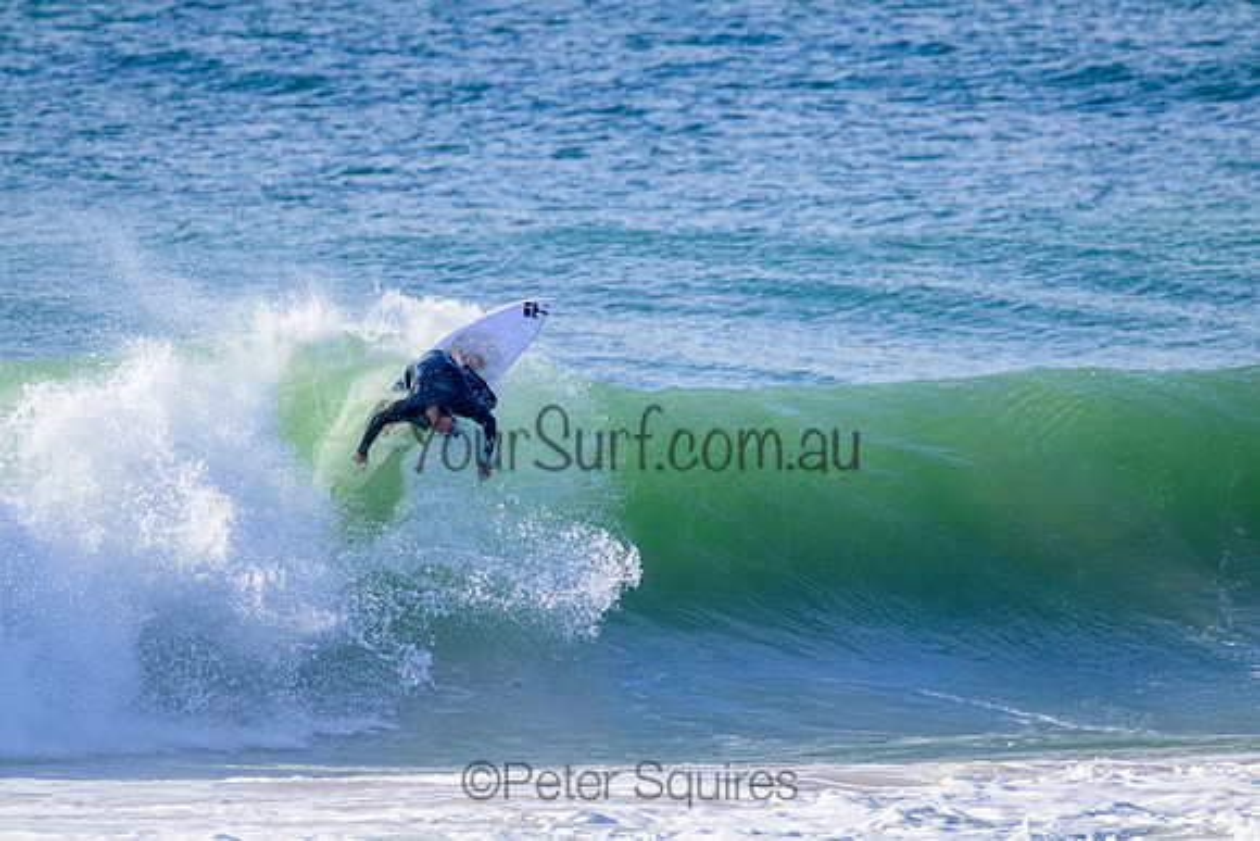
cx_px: 630
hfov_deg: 2.6
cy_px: 420
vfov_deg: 1.7
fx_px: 28005
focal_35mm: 800
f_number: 11
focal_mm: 800
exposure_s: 1/2000
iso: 2000
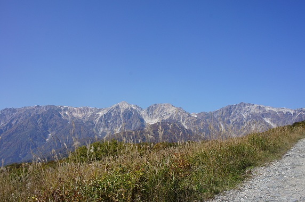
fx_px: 305
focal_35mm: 36
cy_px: 101
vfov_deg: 36.8
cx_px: 152
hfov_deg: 53.2
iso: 200
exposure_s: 1/250
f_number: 11
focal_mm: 24
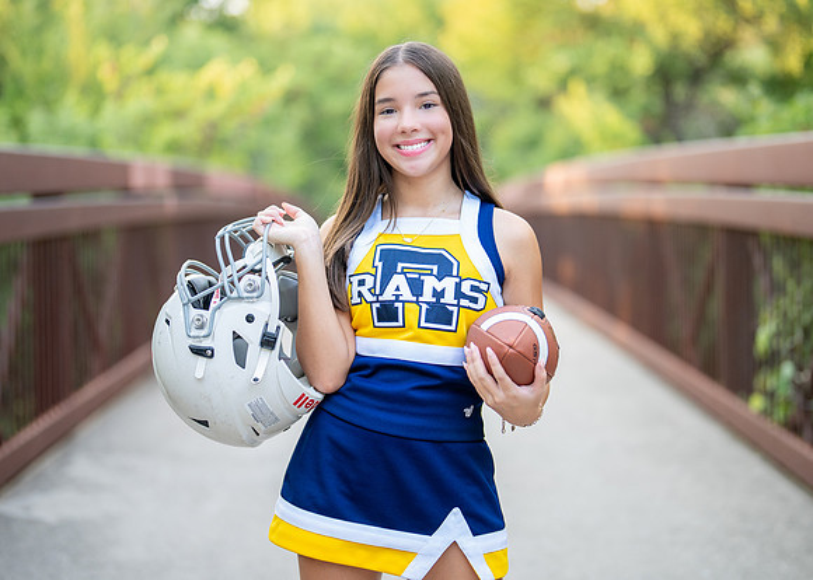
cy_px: 269
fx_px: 1417
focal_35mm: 61
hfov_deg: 32.0
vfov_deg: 23.1
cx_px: 424
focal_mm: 50
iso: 320
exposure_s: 1/500
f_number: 1.2
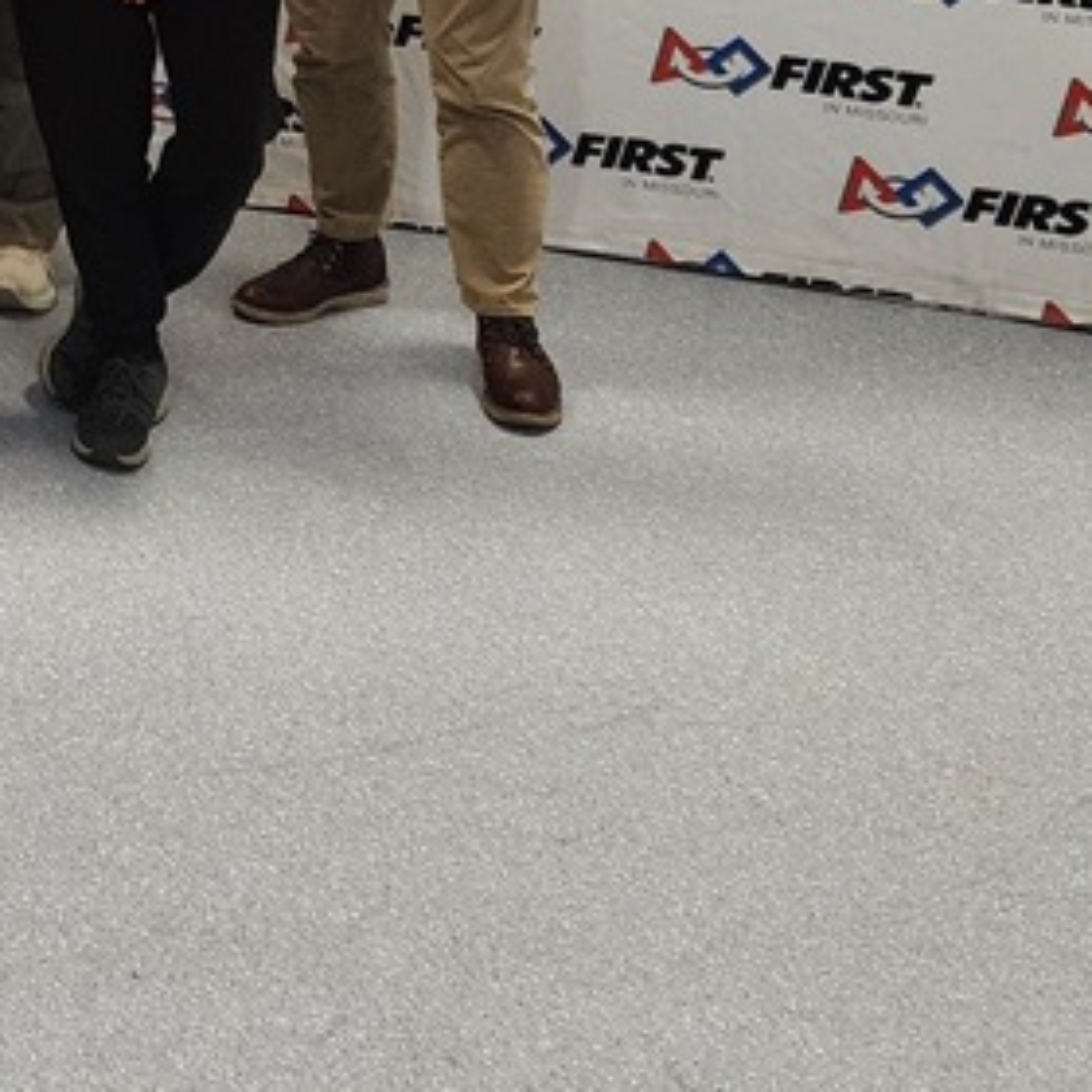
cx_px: -768
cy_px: -351
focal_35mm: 87
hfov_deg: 17.0
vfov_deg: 18.5
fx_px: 3105
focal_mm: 6.4
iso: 400
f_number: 1.8
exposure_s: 1/120
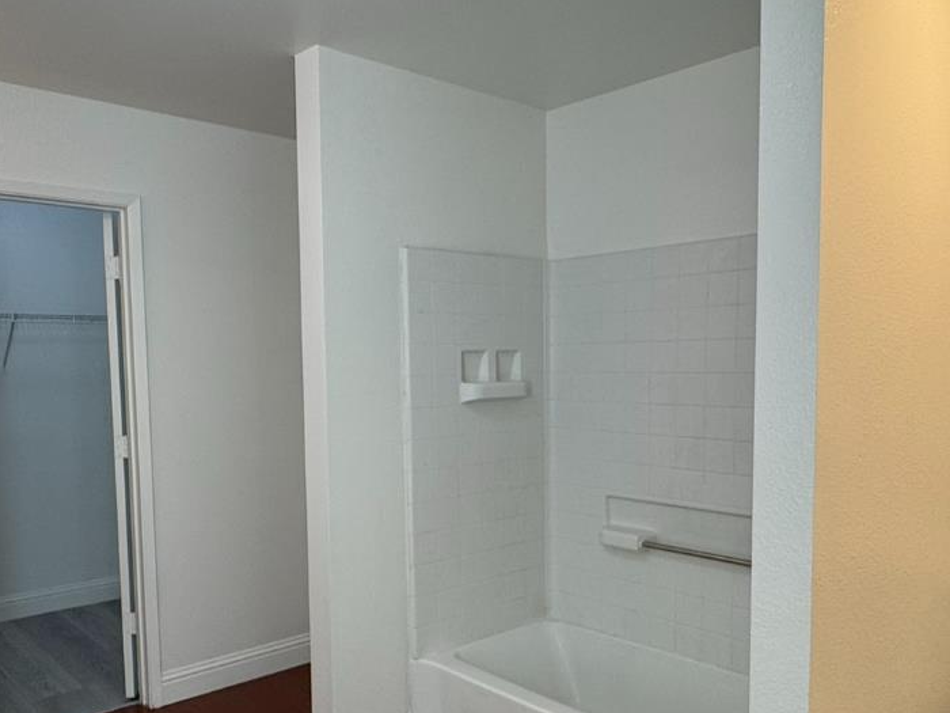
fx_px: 823
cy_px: 426
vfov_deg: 46.5
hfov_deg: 60.0
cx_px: 470
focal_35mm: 30
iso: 100
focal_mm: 2.22
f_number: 2.2
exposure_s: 1/120
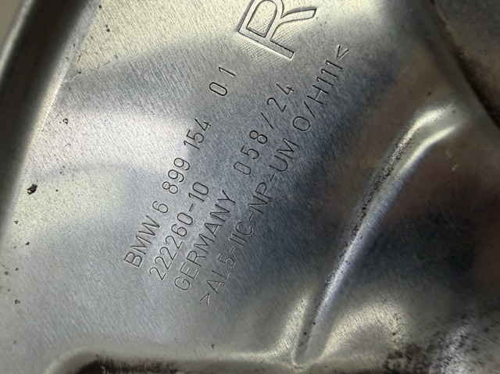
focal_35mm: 24
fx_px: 346
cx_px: 250
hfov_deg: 71.6
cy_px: 187
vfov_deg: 56.8
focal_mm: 2.22
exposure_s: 1/100
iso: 250
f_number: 2.2
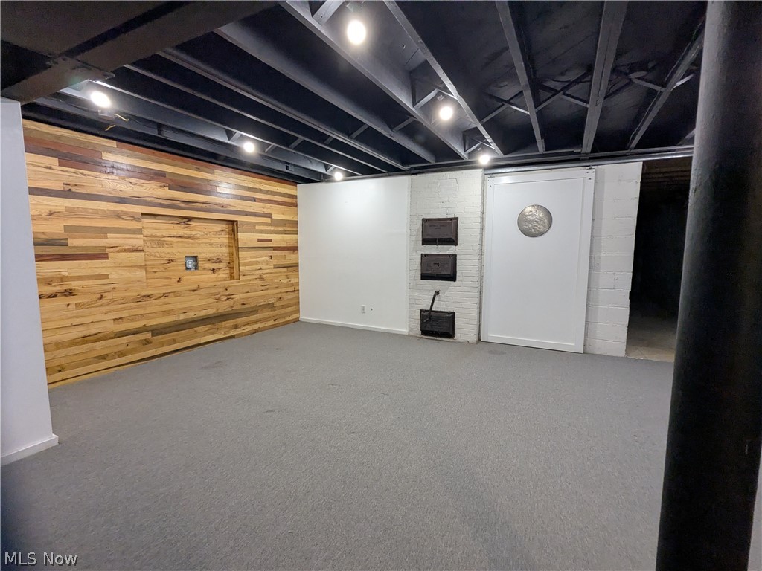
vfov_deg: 78.1
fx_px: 352
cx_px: 381
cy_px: 286
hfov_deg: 94.5
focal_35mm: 16
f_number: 2.2
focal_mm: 2.35
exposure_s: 1/120
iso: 584
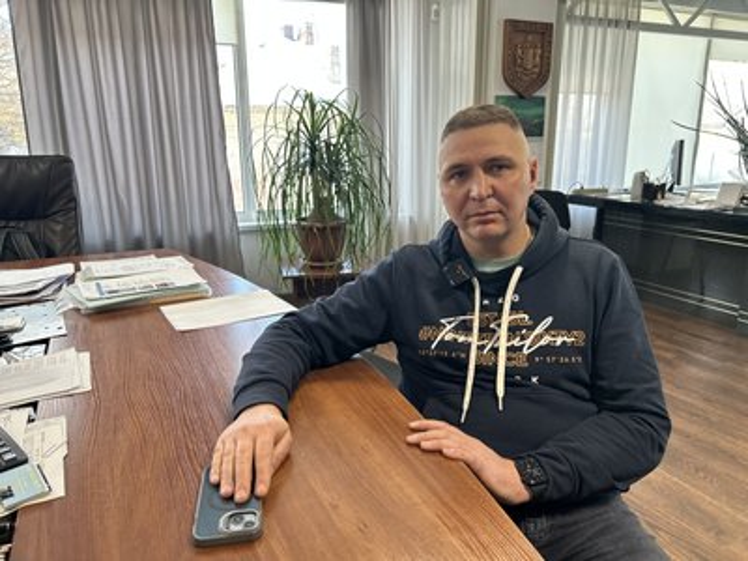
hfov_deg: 67.3
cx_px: 374
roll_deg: +1.2
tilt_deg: -14.1
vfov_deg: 53.1
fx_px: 562
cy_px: 280
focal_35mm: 26
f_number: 1.5
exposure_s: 1/116
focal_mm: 5.7
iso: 125
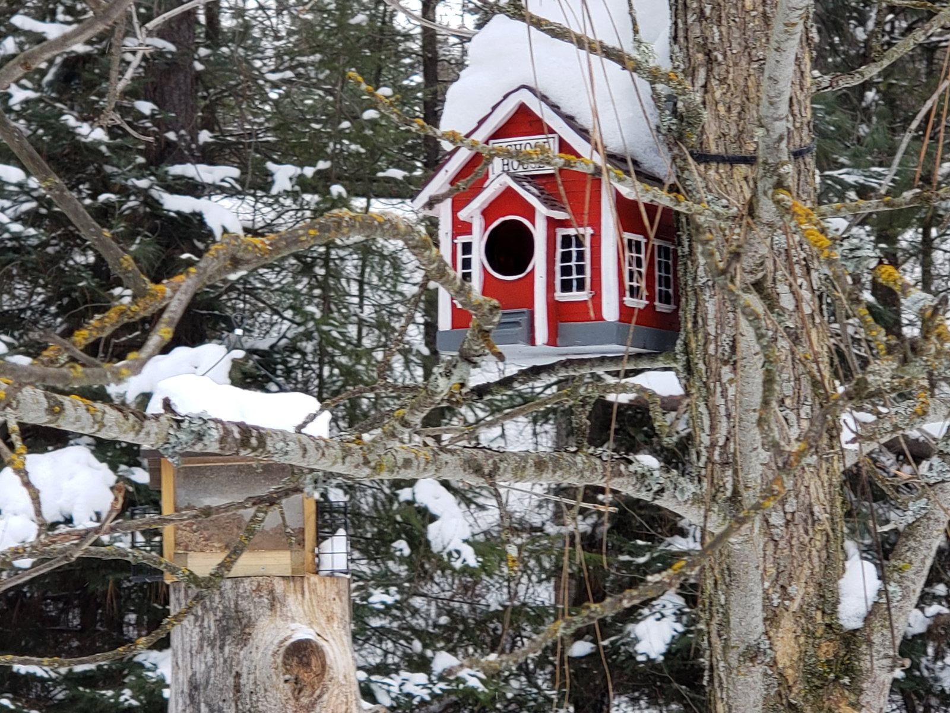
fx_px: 1427
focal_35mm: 52
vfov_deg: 28.0
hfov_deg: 36.8
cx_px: 475
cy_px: 356
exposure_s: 1/43
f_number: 2.4
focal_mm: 6
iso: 32
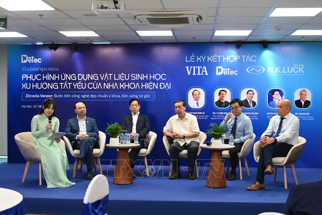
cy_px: 108
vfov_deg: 27.0
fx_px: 447
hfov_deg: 39.6
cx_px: 161
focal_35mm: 50
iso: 2000
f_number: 4
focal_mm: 50
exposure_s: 1/320
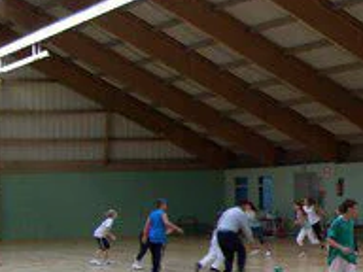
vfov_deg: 15.2
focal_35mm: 97
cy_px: 198
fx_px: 1017
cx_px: 460
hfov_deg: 18.9
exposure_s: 1/30
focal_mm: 6.3
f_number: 3
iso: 80
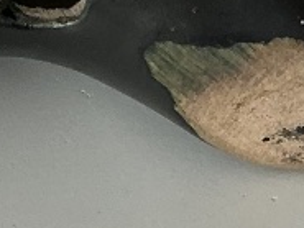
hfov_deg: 10.3
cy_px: -256
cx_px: -77
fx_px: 1652
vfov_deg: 7.5
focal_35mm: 188
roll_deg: +2.2
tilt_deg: -44.8
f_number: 1.8
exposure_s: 1/60
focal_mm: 3
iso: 40
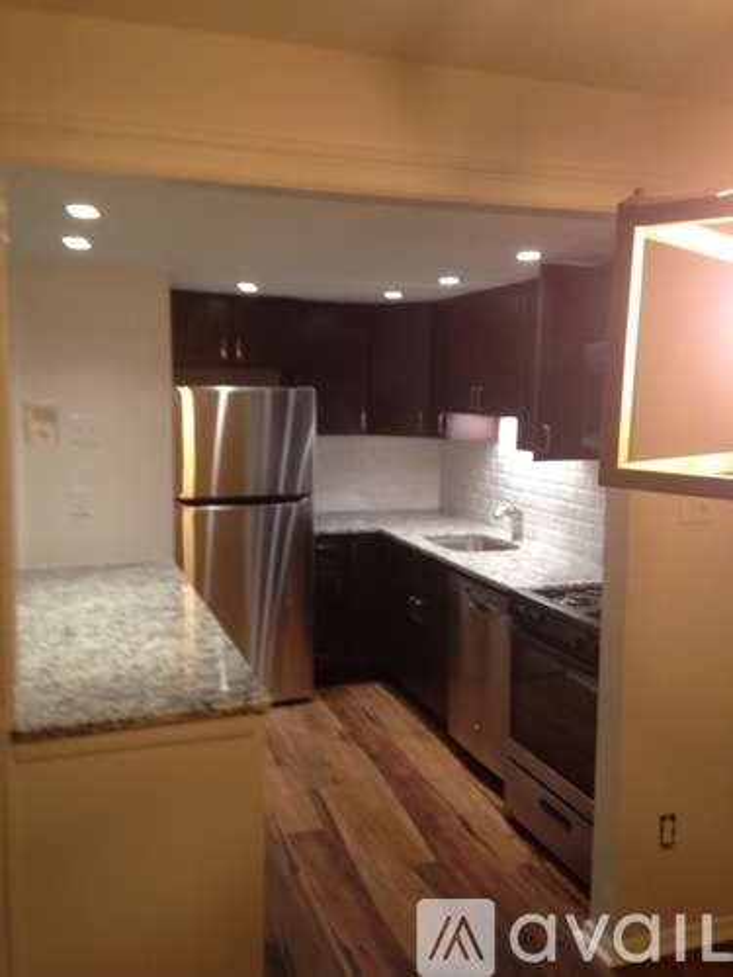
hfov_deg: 42.9
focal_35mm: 33
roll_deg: +0.3
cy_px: 488
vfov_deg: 55.4
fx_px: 932
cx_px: 366
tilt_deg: -8.4
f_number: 2.4
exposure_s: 1/20
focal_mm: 4.12
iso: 100
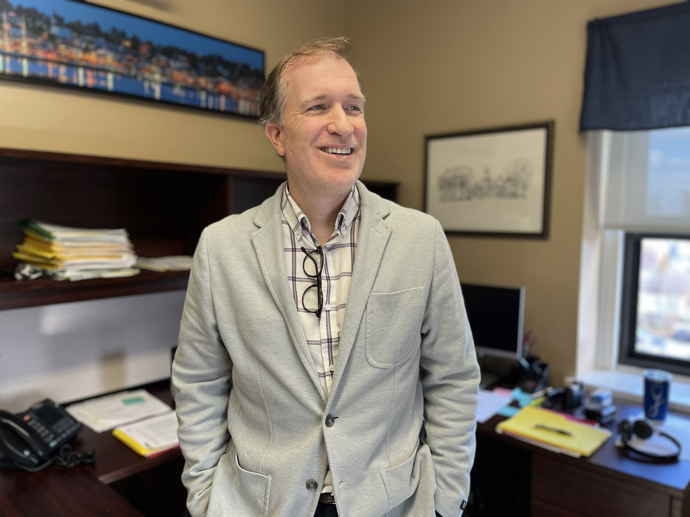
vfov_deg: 53.1
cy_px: 258
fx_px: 518
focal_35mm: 26
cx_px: 345
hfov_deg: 67.3
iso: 100
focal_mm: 5.1
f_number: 1.6
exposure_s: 1/60
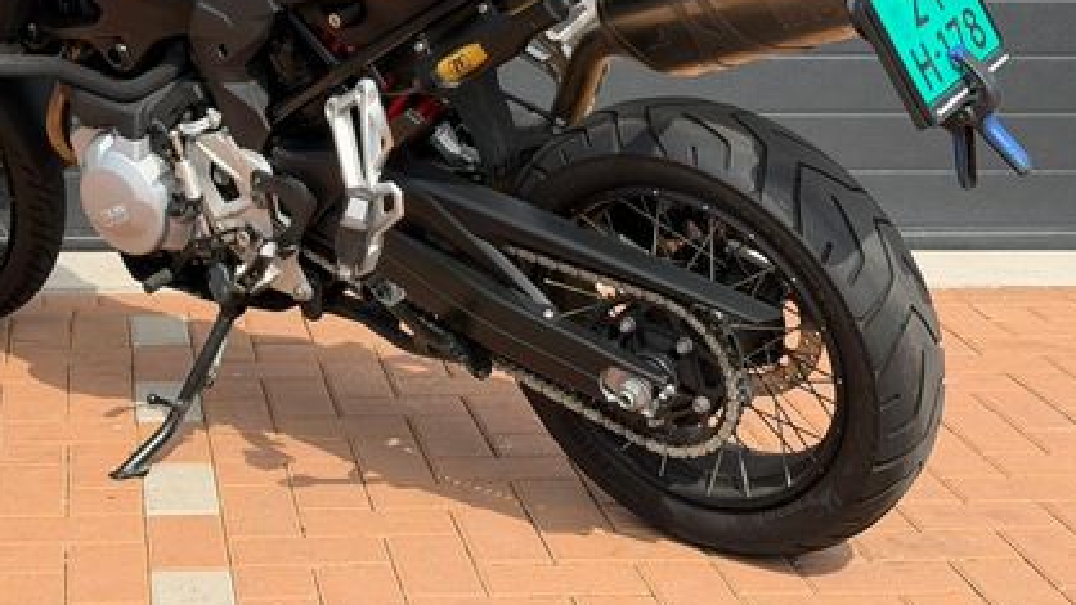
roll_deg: -0.9
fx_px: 2282
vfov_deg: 14.8
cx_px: 327
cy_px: 3
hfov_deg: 26.3
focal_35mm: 80
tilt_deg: -4.9
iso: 80
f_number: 1.78
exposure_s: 1/2342
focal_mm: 6.76
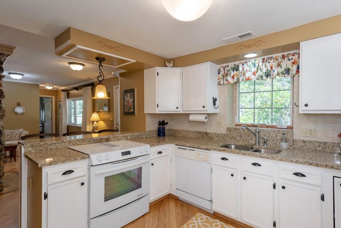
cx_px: 176
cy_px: 113
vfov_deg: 67.4
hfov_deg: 90.0
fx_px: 171
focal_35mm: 18
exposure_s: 1/60
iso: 320
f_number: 7.1
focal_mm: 17
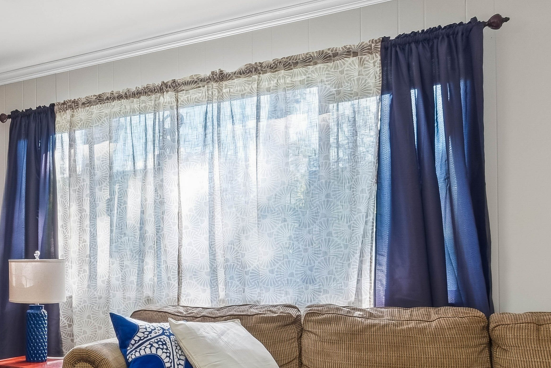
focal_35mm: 40
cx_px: -42
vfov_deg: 32.9
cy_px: 264
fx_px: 612
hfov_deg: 40.2
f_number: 8
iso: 200
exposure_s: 1/3.33
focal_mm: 8
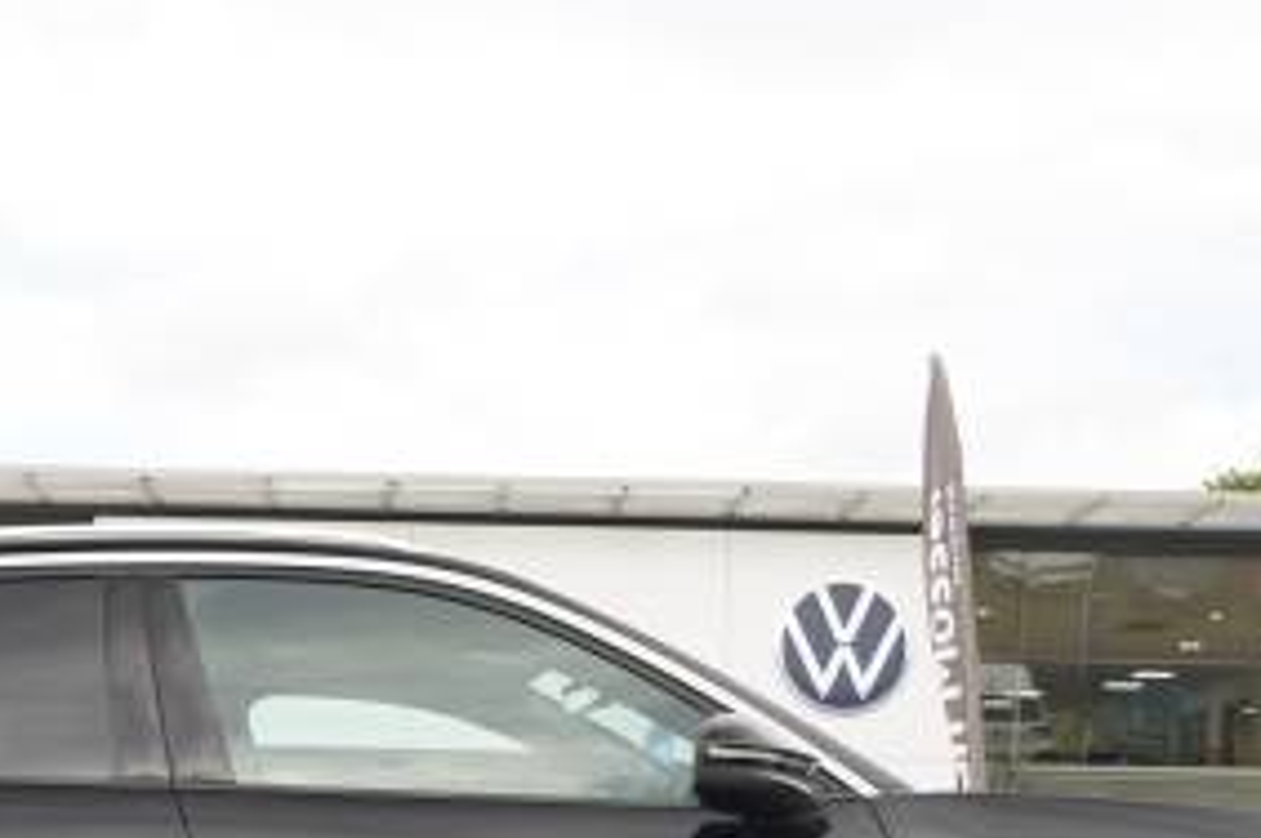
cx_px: 343
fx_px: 3009
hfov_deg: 23.5
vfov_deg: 15.5
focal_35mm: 86
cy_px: 900
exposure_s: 1/80
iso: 100
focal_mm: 38
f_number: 4.5
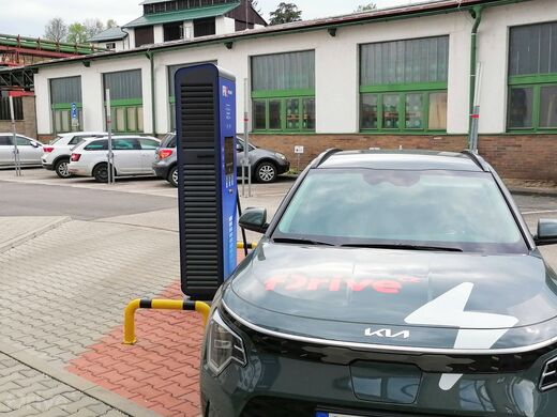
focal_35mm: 42
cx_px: 278
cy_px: 208
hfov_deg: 44.8
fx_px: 676
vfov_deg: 34.3
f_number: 1.8
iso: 50
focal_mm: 5.3
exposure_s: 1/357
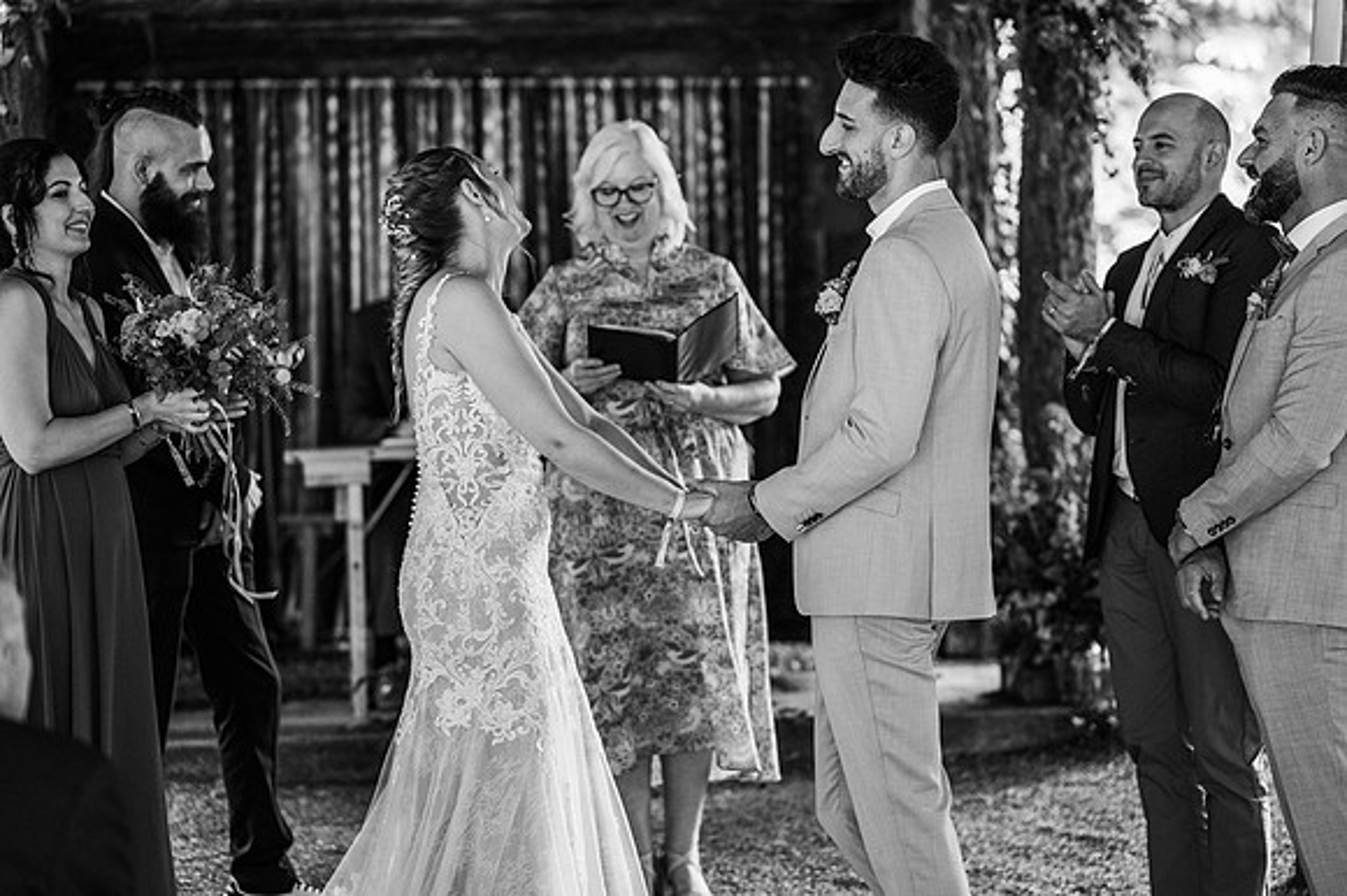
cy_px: 448
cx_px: 674
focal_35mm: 85
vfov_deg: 16.1
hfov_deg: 23.9
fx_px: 3178
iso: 800
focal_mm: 85
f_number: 2.2
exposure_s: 1/200
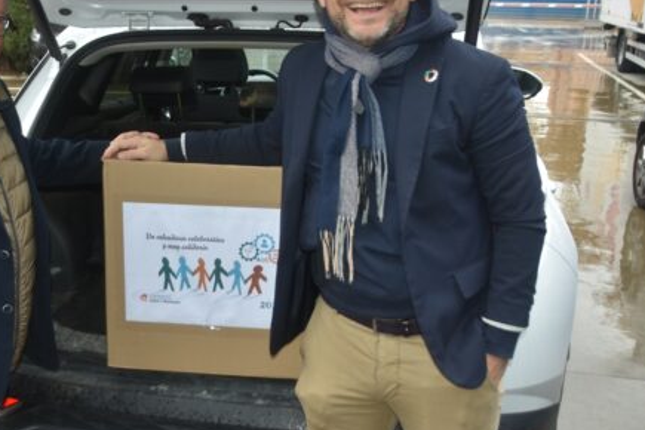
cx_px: 216
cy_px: 208
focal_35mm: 51
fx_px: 909
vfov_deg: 26.6
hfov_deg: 38.6
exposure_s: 1/160
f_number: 3.8
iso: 200
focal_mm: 23
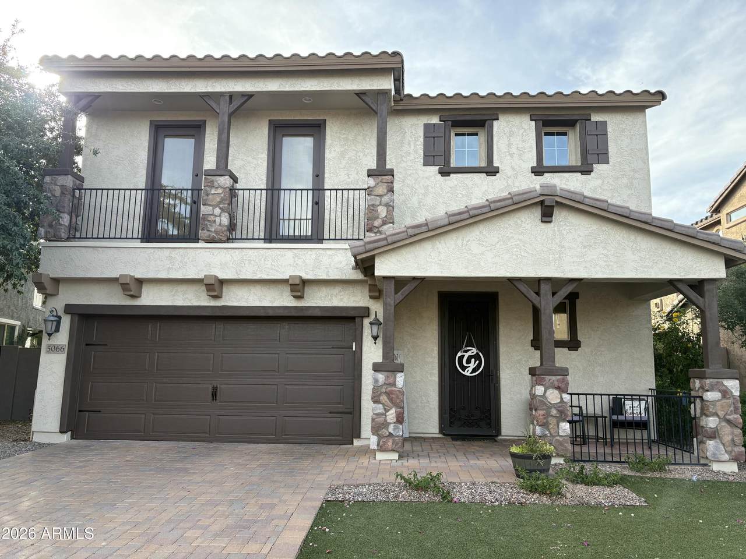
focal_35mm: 26
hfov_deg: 67.3
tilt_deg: +8.4
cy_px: 280
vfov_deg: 53.1
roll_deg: -1.7
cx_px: 373
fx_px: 560
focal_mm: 5.96
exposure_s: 1/756
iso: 64
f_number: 1.6
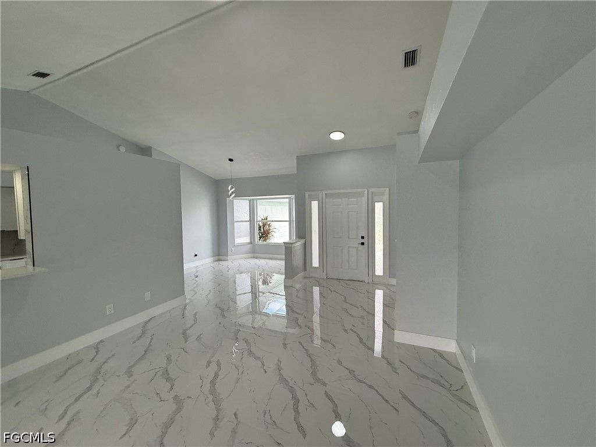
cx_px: 298
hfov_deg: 102.1
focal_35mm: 14
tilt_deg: +0.0
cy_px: 224
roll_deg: +0.5
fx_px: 241
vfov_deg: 85.7
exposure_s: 1/210
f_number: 2.2
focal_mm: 2.22
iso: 64
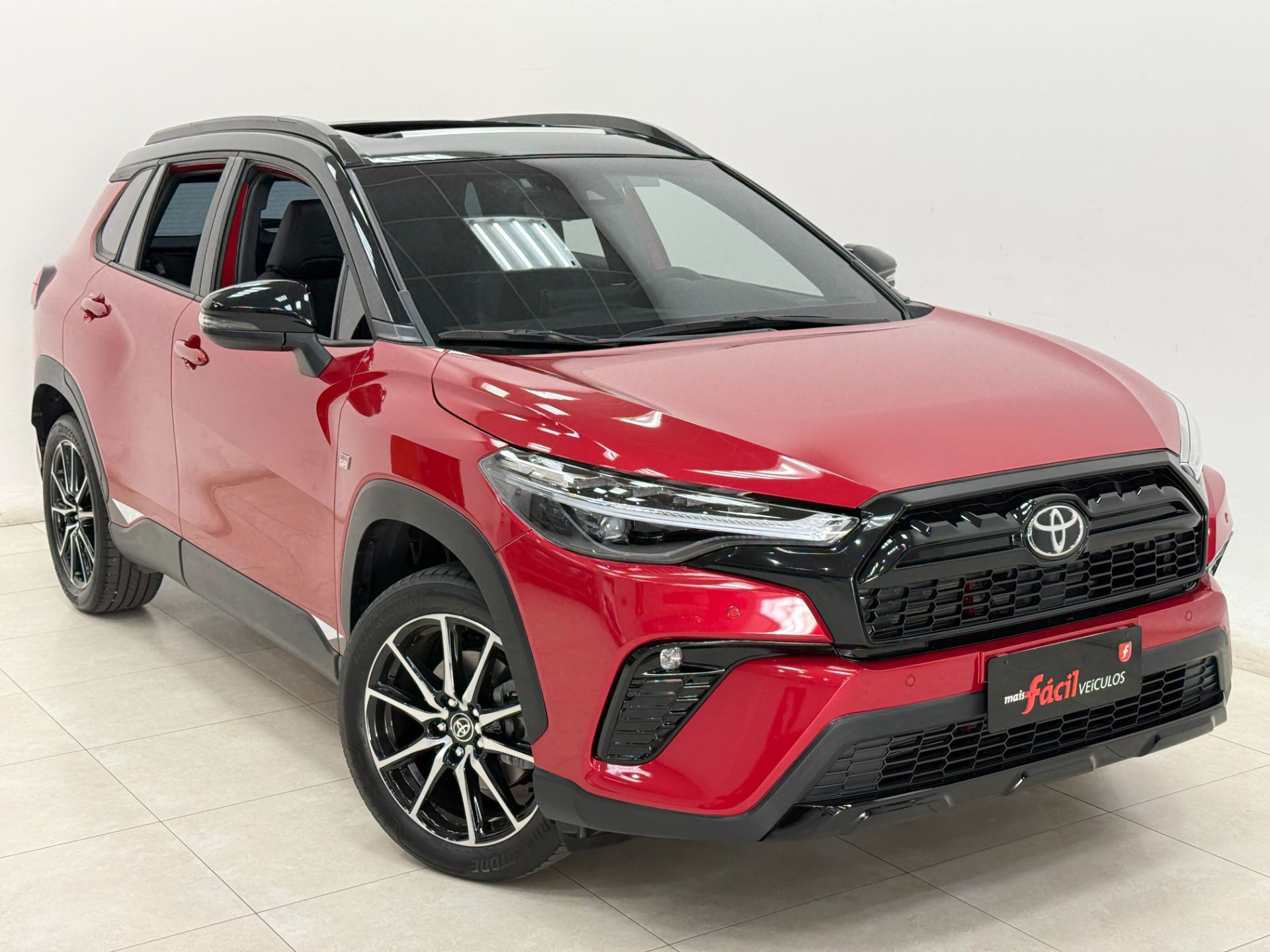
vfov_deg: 30.3
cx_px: 635
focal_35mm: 48
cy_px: 476
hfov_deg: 39.7
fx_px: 1761
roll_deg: +0.7
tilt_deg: -10.5
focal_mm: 6.76
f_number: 1.78
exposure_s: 1/60
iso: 250
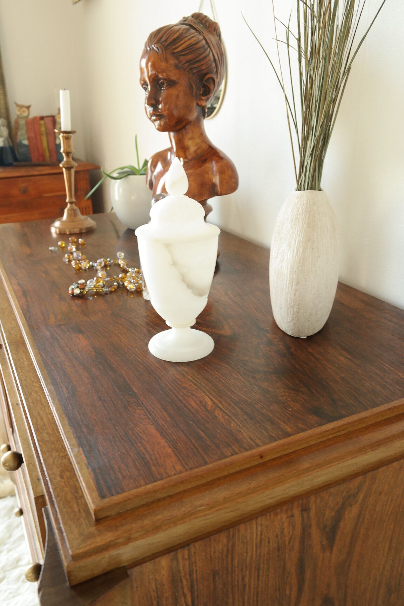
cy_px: 303
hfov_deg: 43.6
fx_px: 505
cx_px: 202
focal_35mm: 30
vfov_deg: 61.9
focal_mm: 20
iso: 800
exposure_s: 1/25
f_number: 5.6
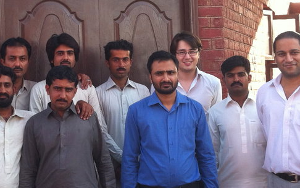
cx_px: 80
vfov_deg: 16.7
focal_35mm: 78
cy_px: 78
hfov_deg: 26.2
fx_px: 638
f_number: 2.8
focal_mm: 3.85
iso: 80
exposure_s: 1/120
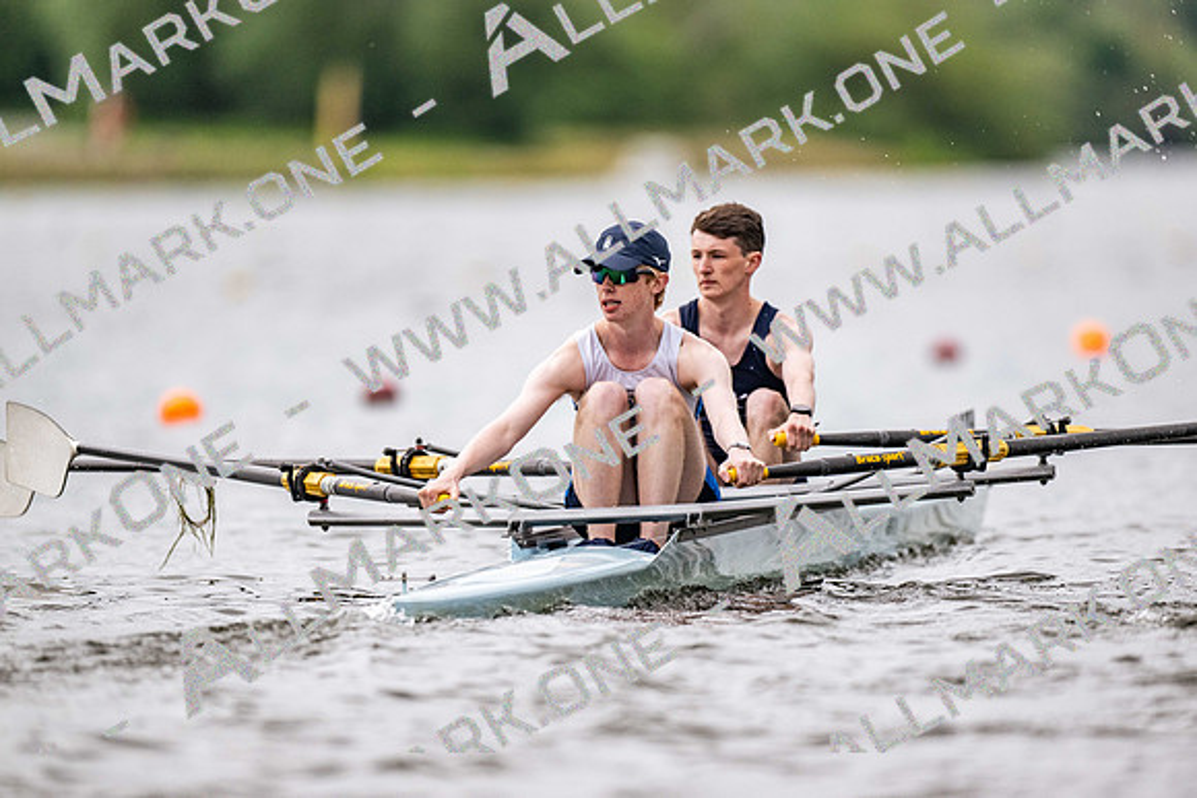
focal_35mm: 600
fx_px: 19954
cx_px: 598
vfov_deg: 2.3
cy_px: 399
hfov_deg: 3.4
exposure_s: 1/2500
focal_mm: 600
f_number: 4
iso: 900
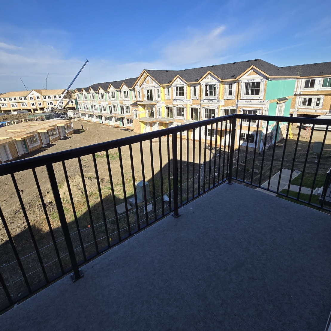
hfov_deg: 87.4
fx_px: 173
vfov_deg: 87.2
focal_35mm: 16
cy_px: 152
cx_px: 162
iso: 50
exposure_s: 1/2049
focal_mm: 2.2
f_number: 2.2
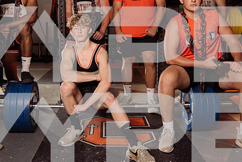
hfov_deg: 42.6
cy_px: 45
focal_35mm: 46
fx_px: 309
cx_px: 103
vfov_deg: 28.9
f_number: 7.1
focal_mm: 25
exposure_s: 1/250
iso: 160
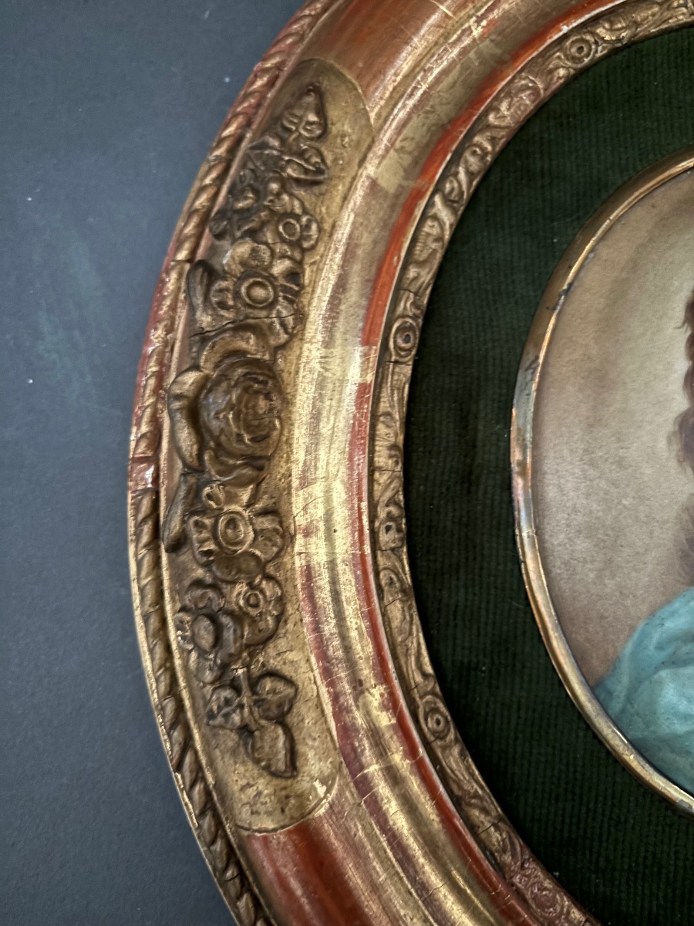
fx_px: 695
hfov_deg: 53.1
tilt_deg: -83.8
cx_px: 347
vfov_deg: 67.3
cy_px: 463
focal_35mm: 26
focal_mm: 5.96
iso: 640
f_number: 1.6
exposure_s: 1/9
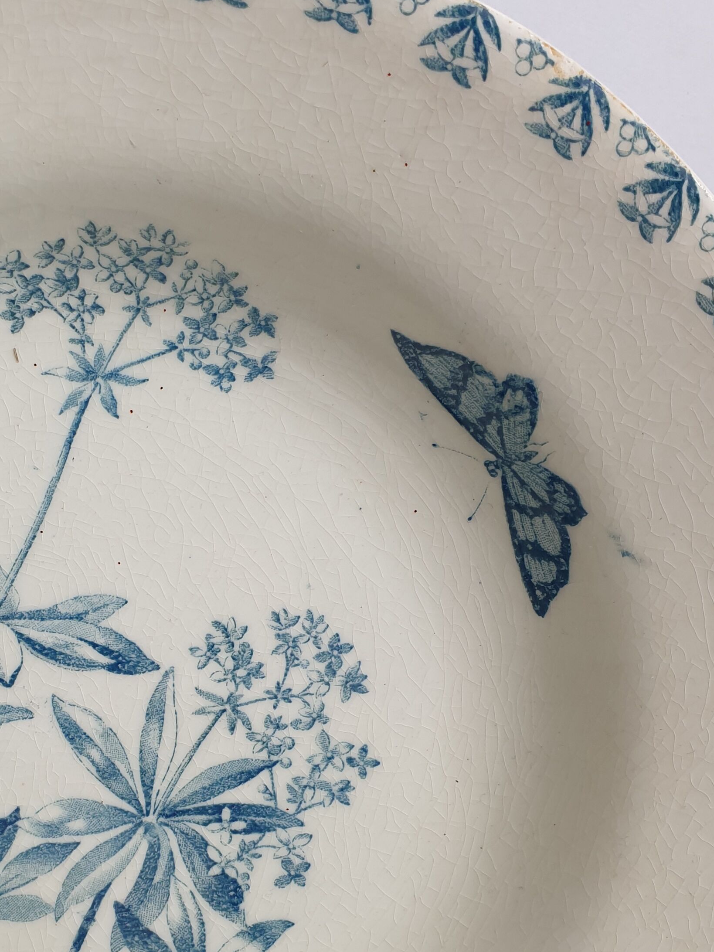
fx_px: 1320
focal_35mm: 48
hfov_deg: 29.1
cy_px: 649
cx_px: 80
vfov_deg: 39.1
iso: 50
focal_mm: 4.3
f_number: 2.4
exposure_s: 1/149
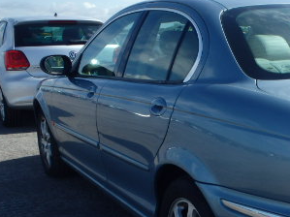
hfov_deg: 29.8
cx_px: 298
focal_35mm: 60
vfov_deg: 24.2
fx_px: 502
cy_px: 157
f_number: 11
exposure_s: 1/100
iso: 125
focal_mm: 5
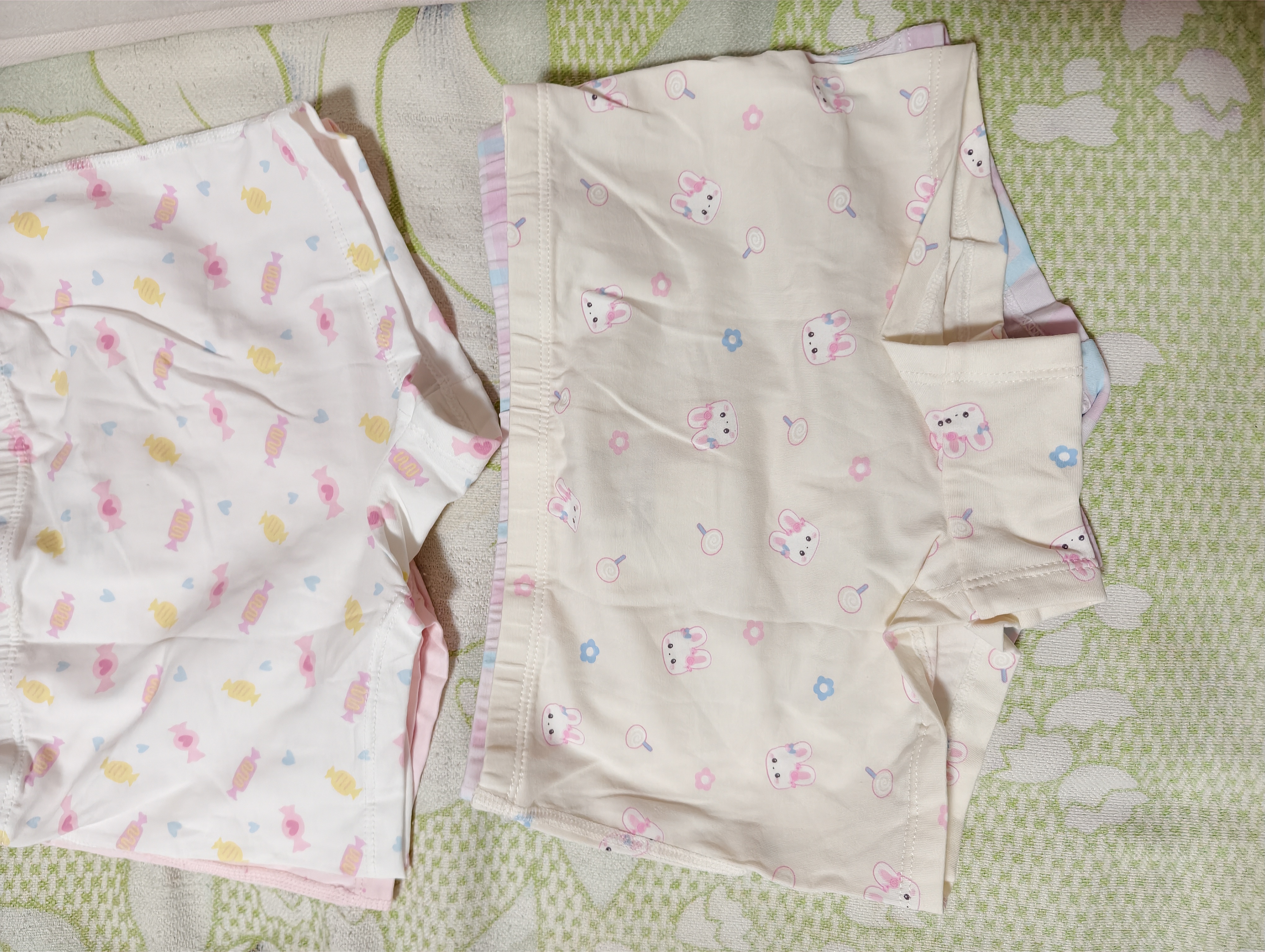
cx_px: 632
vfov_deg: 59.0
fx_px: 842
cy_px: 476
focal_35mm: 23
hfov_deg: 73.8
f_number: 1.68
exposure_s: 1/50
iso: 1124
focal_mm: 6.25
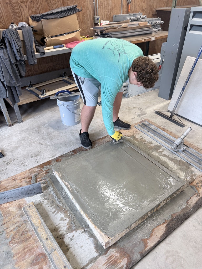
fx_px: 187
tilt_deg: -30.7
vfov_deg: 71.6
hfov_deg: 56.8
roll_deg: -0.9
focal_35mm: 24
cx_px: 101
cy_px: 134
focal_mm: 6.76
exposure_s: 1/60
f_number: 1.78
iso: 125
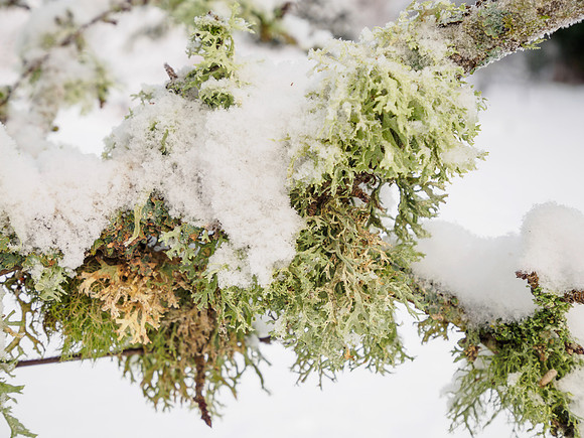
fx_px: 1080
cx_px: 292
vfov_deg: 22.9
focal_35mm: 64
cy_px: 219
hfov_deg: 30.3
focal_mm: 32
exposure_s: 1/160
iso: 200
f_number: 5.6
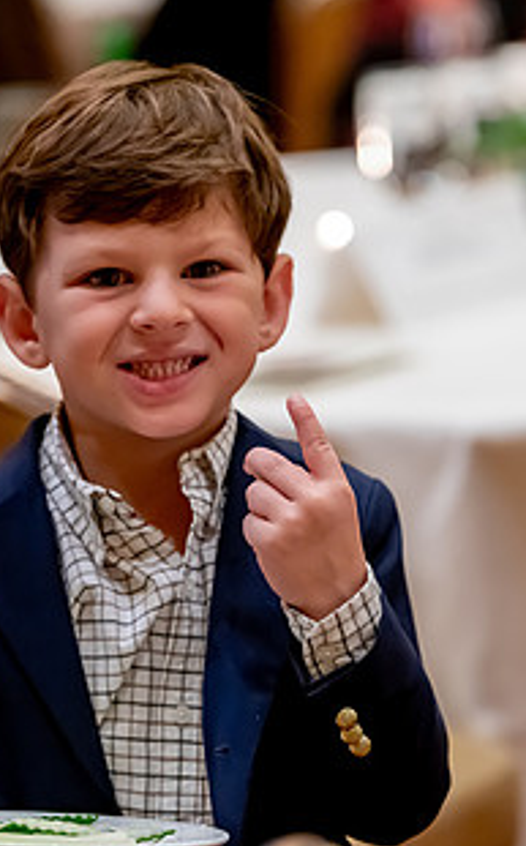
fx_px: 6371
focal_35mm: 277
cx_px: 204
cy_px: 446
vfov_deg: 7.6
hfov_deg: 4.7
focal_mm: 145
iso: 6400
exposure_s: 1/160
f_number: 2.8
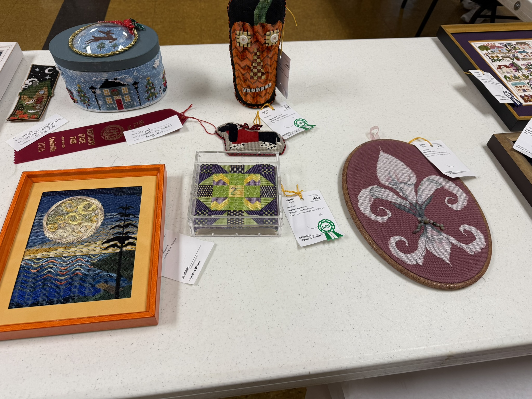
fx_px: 369
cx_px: 266
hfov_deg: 71.6
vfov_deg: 56.8
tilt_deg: -52.3
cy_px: 200
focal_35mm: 24
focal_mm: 6.76
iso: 80
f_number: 1.78
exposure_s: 1/120
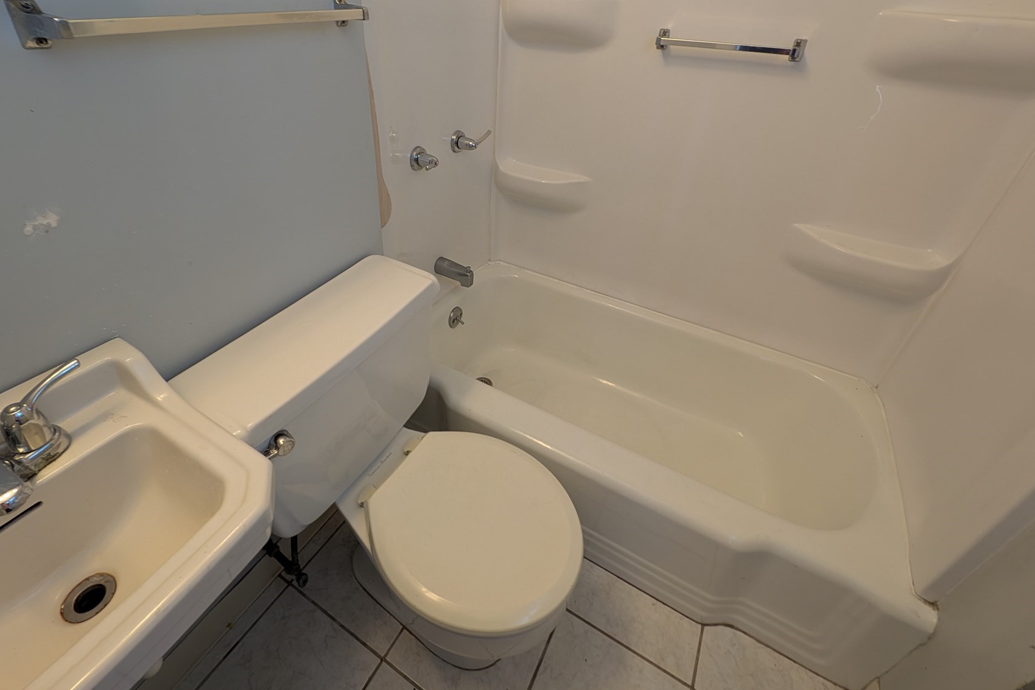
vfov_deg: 76.3
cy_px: 269
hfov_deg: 100.3
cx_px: 493
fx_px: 431
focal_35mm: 15
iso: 52
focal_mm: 2.23
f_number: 1.95
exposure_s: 1/23.8
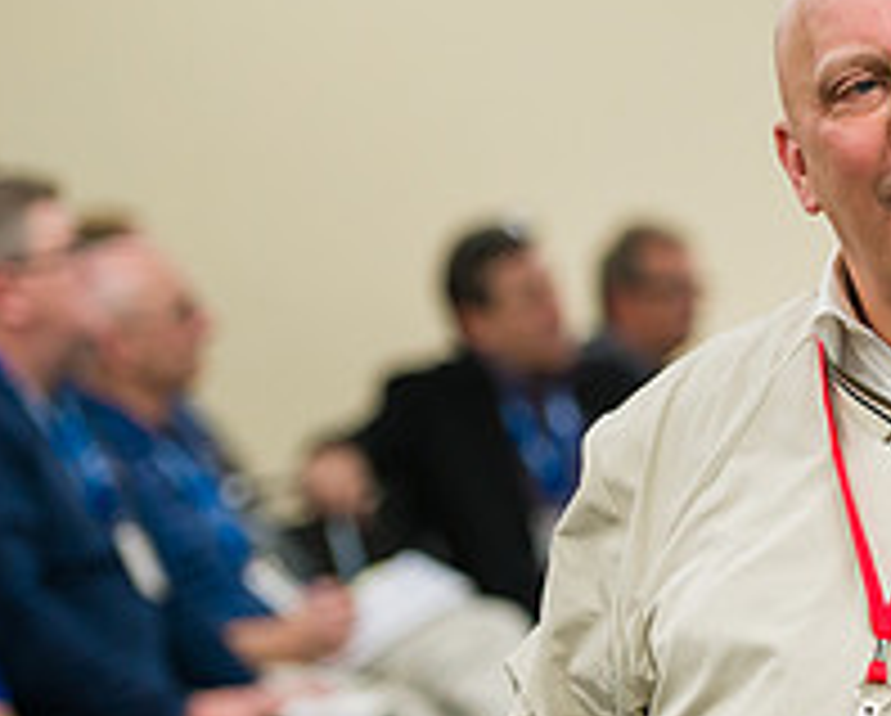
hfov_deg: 6.8
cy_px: 194
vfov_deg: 5.5
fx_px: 7395
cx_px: 1174
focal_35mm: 280
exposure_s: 1/500
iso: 1600
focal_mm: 102
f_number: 3.2
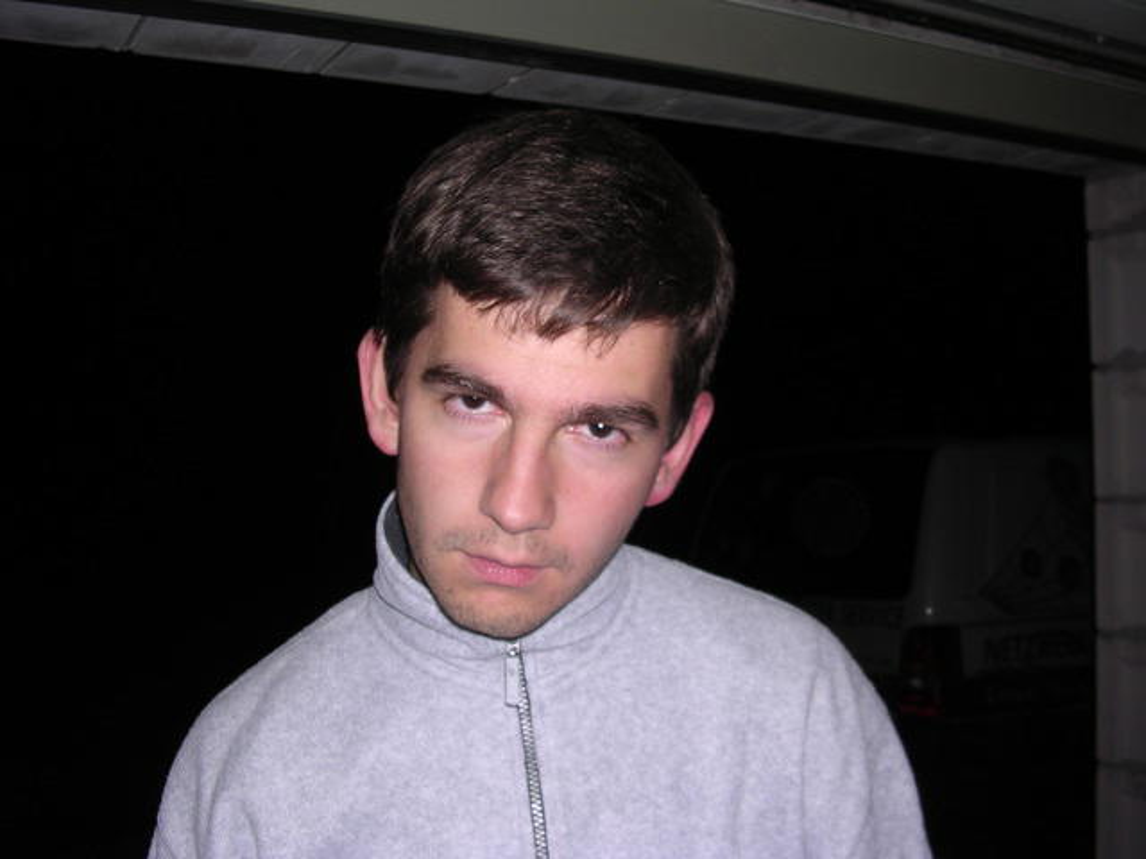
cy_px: 430
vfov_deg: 37.7
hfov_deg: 49.0
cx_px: 573
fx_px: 1258
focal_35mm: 38
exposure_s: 1/60.1
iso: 100
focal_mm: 5.8
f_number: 2.8
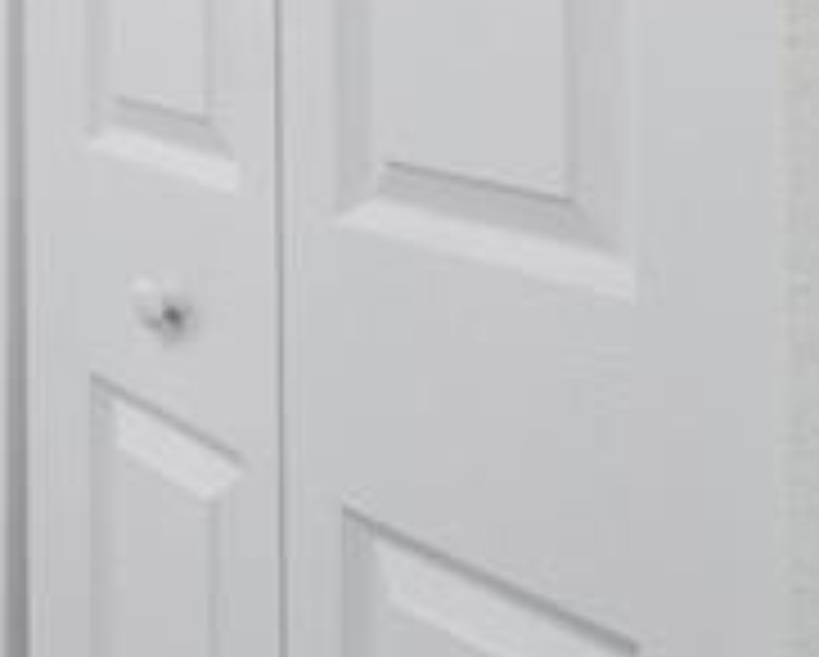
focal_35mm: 79
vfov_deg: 18.2
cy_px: -176
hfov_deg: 15.7
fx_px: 1917
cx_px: -1026
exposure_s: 1/3
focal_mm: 10
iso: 160
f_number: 11
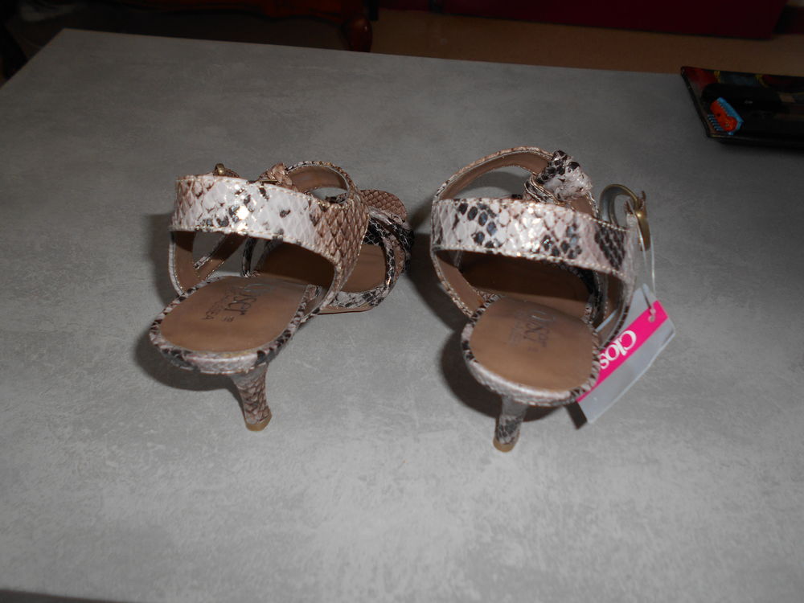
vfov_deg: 53.1
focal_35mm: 26
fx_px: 604
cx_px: 402
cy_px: 302
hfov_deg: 67.3
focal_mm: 4.6
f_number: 3.2
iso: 80
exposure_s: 1/25
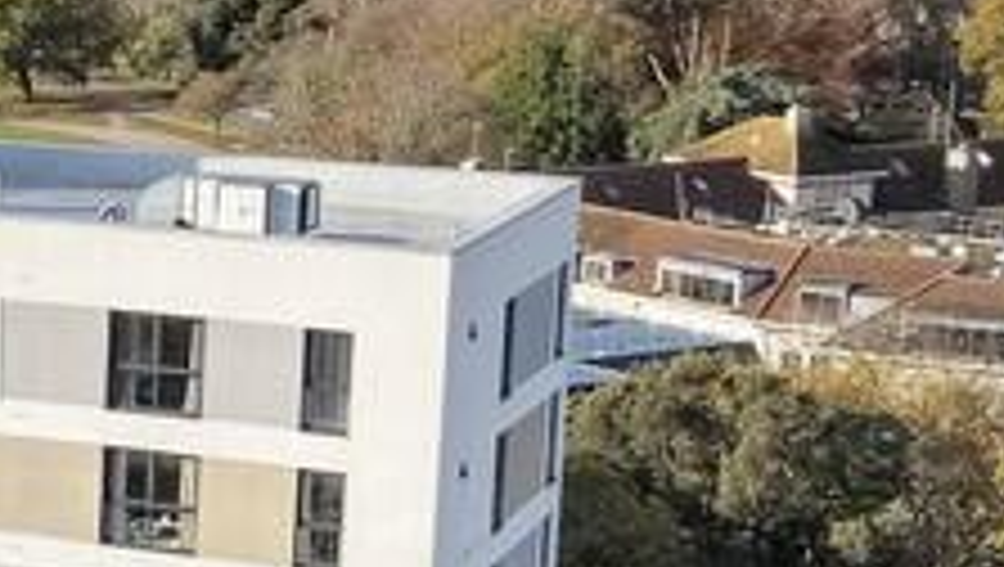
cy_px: 549
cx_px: -950
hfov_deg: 14.9
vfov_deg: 10.1
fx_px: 3198
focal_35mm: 120
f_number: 1.8
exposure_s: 1/5000
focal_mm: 8.7
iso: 290
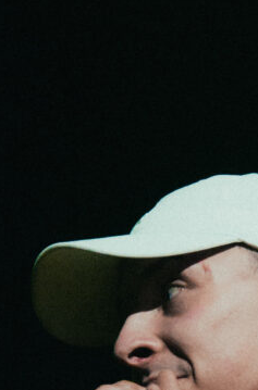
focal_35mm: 287
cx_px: 258
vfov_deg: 7.2
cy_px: 383
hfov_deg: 4.7
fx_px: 3107
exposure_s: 1/800
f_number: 5
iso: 3200
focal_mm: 45
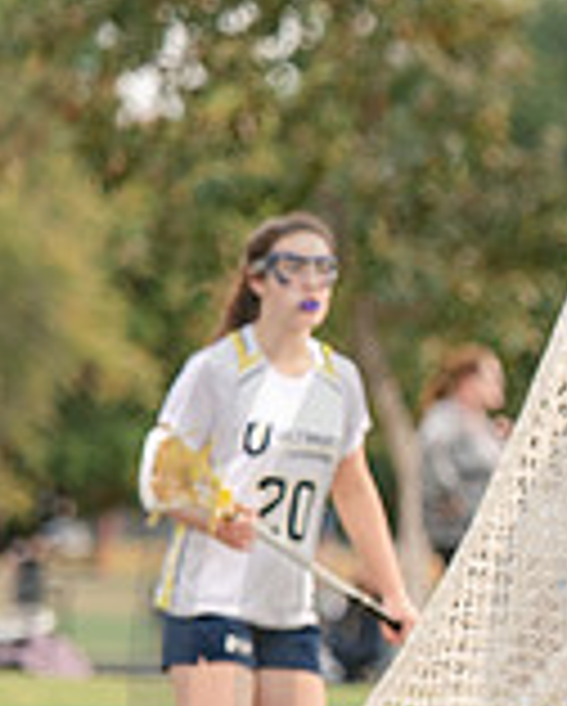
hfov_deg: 1.7
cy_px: 757
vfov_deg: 2.2
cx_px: 1274
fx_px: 18737
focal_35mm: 895
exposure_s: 1/1250
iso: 250
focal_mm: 160
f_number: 3
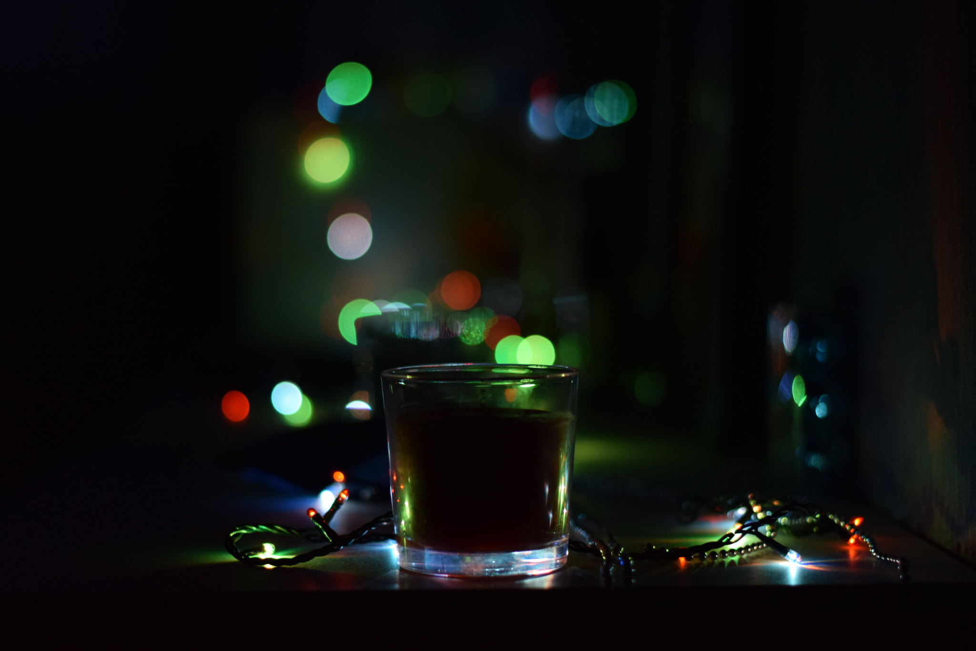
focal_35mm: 75
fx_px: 2033
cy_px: 326
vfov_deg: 18.2
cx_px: 488
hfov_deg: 27.0
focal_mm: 50
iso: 640
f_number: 1.8
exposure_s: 1/40
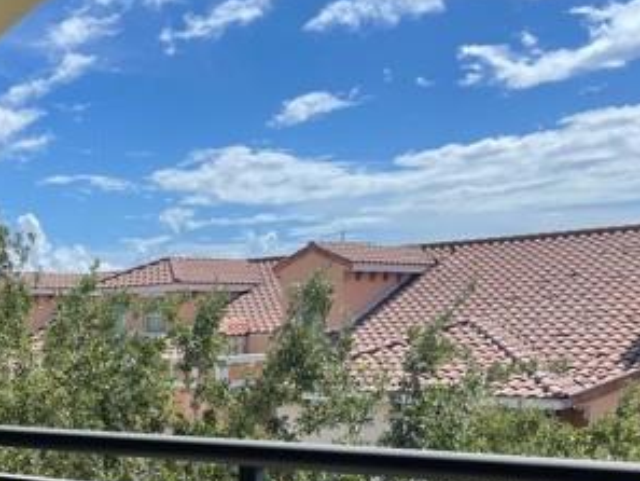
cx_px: 91
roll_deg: +1.3
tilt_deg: -8.7
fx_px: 1036
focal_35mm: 56
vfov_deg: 25.0
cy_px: 475
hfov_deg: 32.9
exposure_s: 1/3086
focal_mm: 5.1
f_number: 1.6
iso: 32
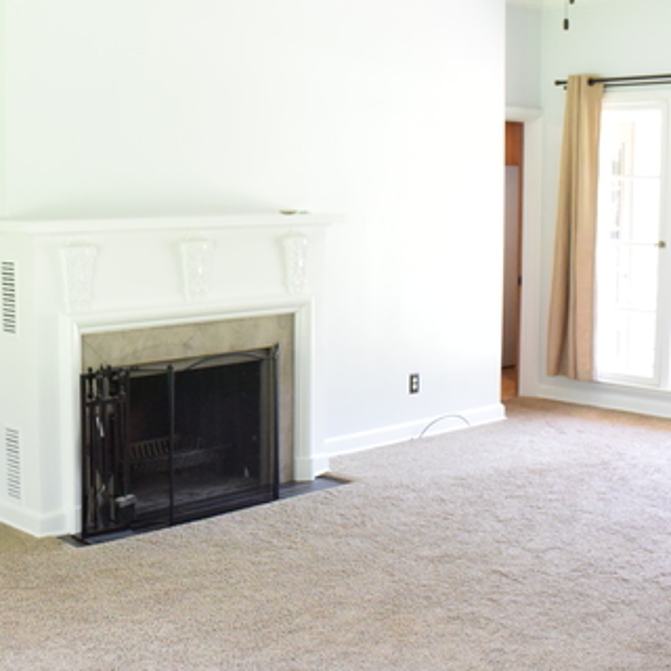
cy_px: 295
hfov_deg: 33.0
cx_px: 212
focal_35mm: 51
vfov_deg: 33.4
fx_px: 1118
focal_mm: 11.2
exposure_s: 1/60
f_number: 3.8
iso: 1600
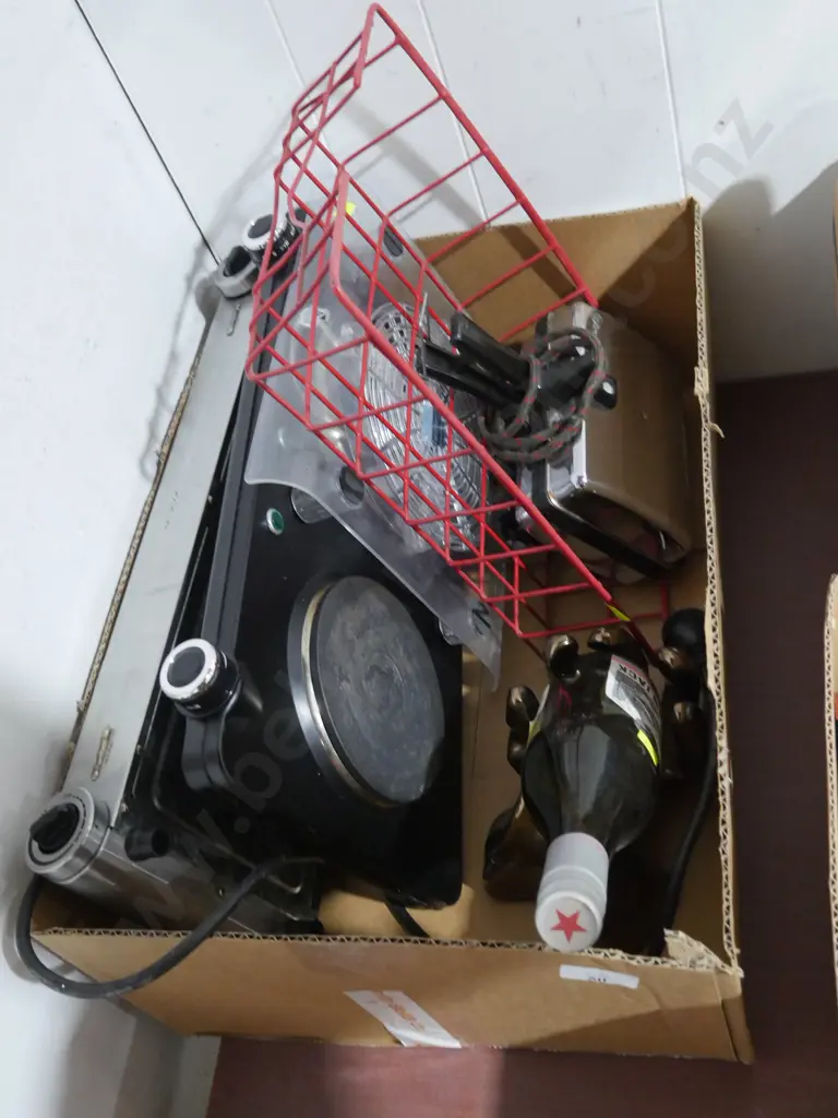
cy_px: 559
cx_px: 419
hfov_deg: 41.8
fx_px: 1097
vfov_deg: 54.0
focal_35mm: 34
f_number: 4
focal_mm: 17
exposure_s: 1/60
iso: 3200
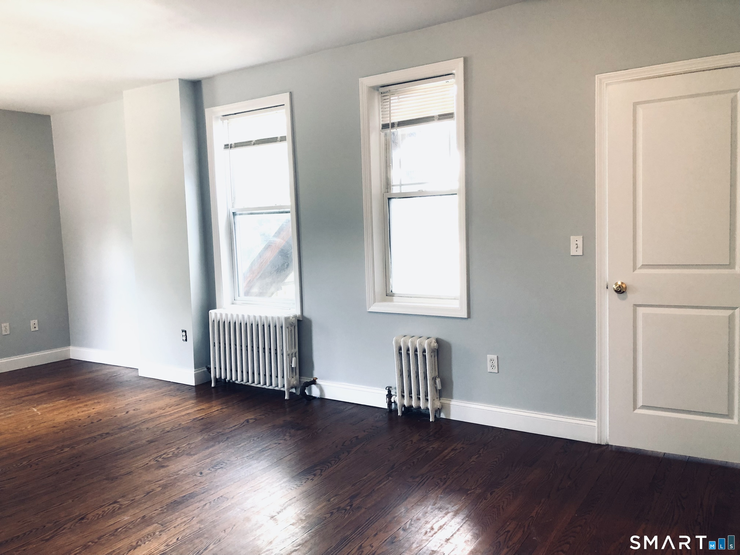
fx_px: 599
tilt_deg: -5.6
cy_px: 278
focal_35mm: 28
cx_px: 370
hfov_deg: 63.4
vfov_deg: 49.7
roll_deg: +1.9
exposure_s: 1/24
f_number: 1.8
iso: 32
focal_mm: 3.99
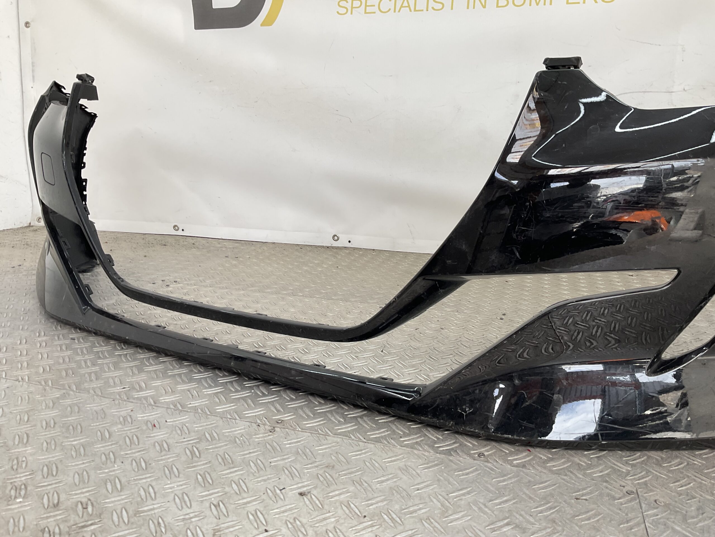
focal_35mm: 29
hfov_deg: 61.7
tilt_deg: -13.2
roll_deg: -1.7
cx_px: 358
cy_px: 268
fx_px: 599
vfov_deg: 48.2
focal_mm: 3
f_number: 1.8
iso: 16
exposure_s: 1/157
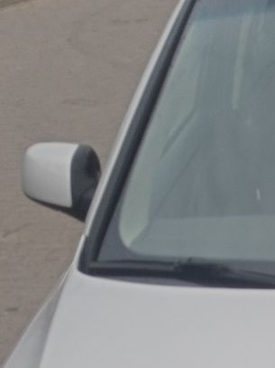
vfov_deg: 16.4
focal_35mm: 110
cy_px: 545
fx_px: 1166
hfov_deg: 12.6
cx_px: 440
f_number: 1.8
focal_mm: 4.69
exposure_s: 1/116
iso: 112
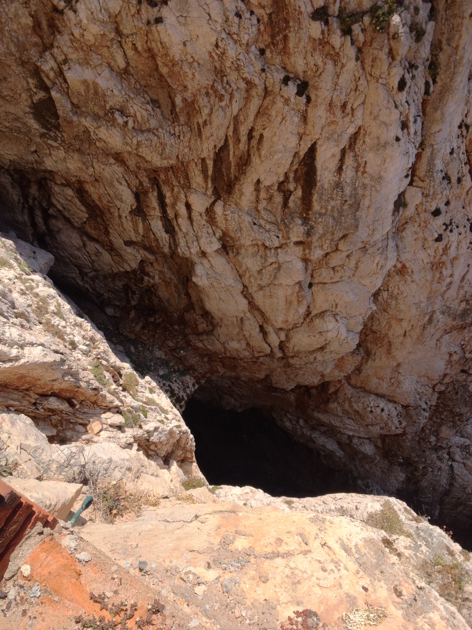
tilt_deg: -60.2
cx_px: 236
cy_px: 315
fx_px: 636
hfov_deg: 40.7
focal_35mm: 35
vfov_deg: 52.6
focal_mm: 4.28
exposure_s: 1/1022
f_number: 2.4
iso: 50
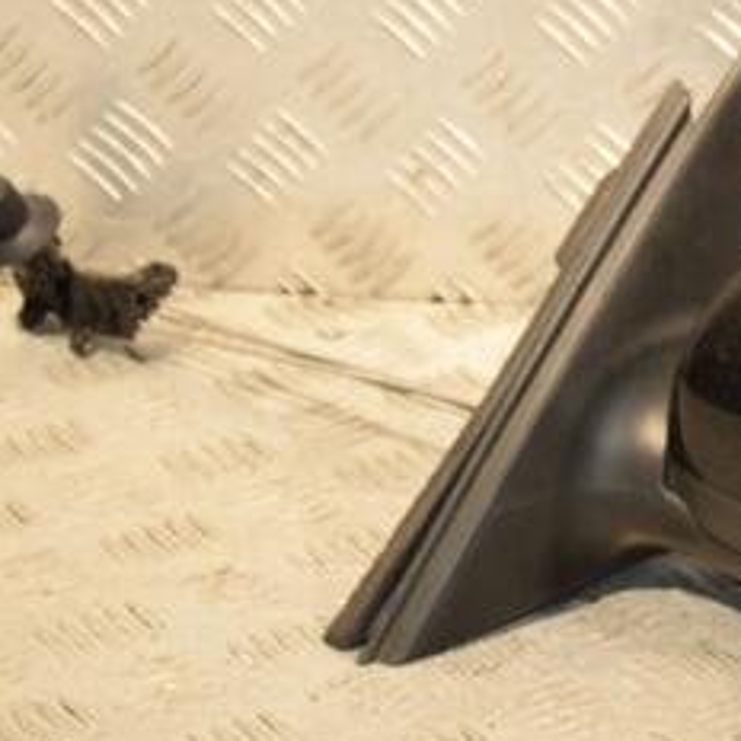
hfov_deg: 10.5
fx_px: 3996
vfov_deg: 10.6
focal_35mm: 165
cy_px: 271
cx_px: 802
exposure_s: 1/200
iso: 800
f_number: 5.6
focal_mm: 50
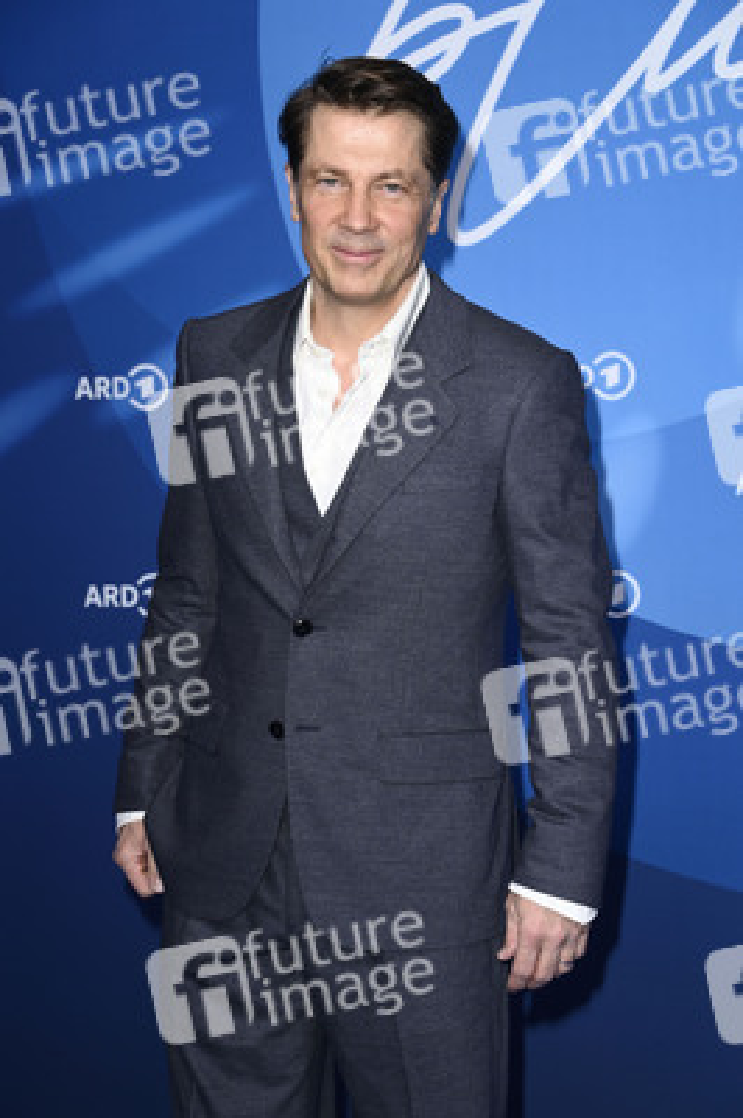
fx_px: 3101
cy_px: 559
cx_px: 372
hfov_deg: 13.7
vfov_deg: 20.4
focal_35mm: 100
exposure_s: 1/250
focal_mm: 100
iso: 640
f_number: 6.3
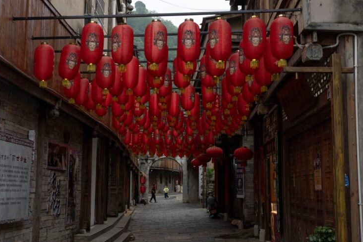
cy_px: 122
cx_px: 175
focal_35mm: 47
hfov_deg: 41.9
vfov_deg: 28.6
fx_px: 474
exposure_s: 1/320
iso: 1600
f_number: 5
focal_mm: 45
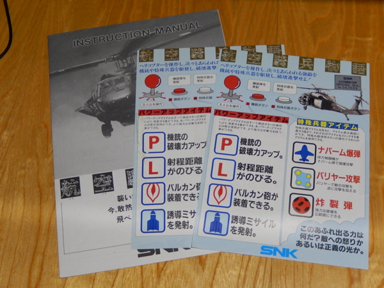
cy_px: 144
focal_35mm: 51
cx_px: 192
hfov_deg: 37.5
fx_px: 566
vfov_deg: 28.6
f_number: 4.5
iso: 400
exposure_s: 1/8
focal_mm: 9.2
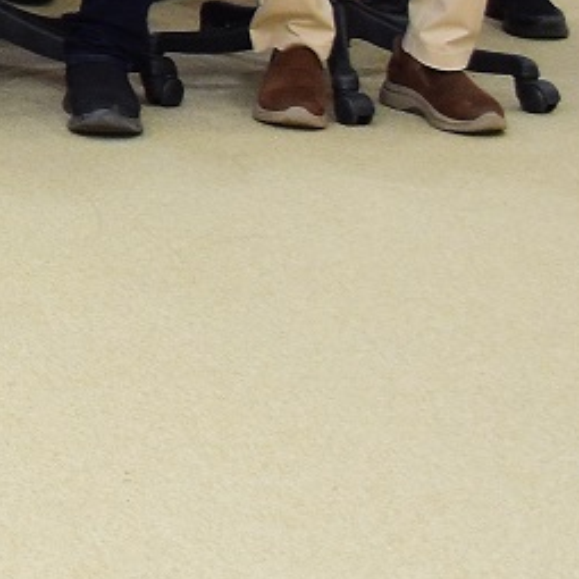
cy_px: -593
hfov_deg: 7.6
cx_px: -1231
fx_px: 3747
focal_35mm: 198
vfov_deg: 8.4
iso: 1000
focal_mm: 22
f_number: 5.6
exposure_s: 1/60
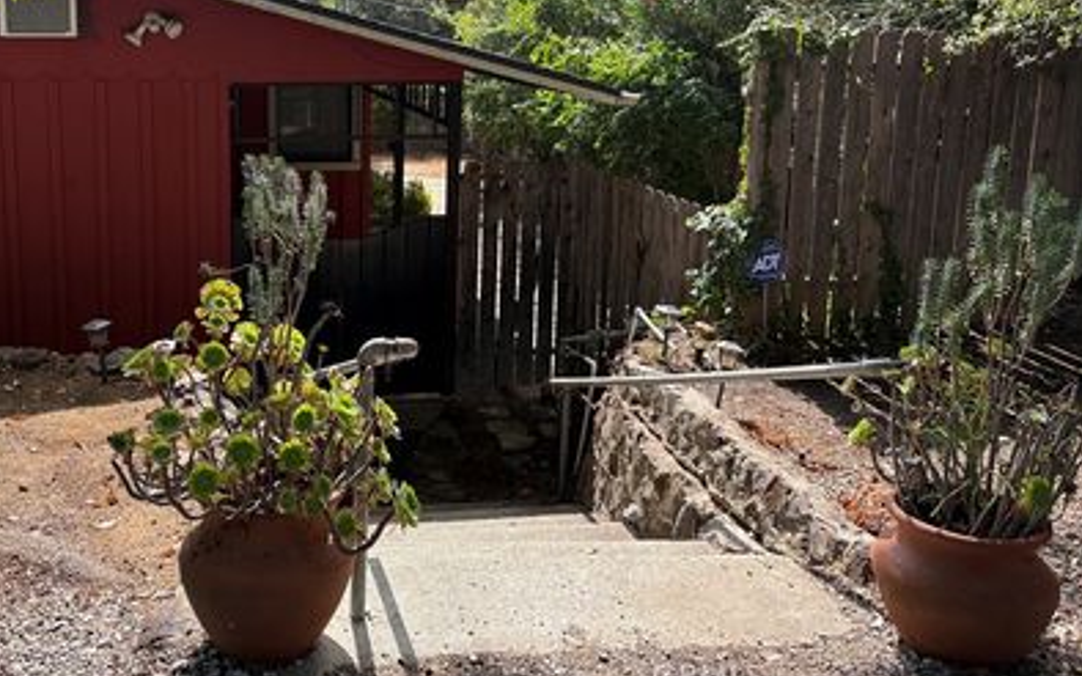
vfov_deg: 35.5
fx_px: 1032
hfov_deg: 54.7
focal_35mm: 35
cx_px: 401
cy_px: 180
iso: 50
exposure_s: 1/907
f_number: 1.6
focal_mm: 5.96
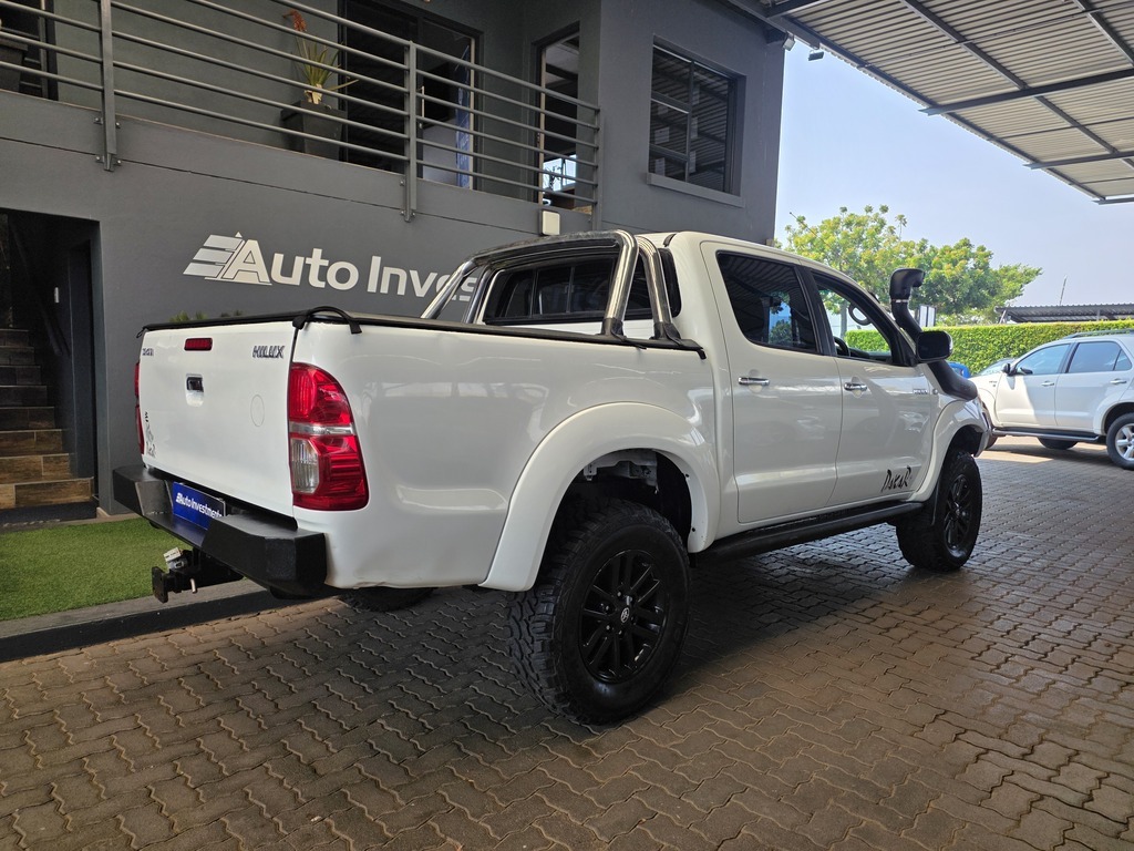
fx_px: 753
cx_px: 567
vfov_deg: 58.9
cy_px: 426
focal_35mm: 23
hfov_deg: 73.9
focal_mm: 6.25
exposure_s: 1/359
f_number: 1.7
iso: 25
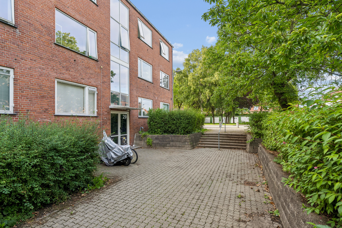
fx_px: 190
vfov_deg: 61.9
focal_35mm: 20
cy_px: 114
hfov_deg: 84.0
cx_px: 171
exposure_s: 1/320
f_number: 4
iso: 200
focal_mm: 20
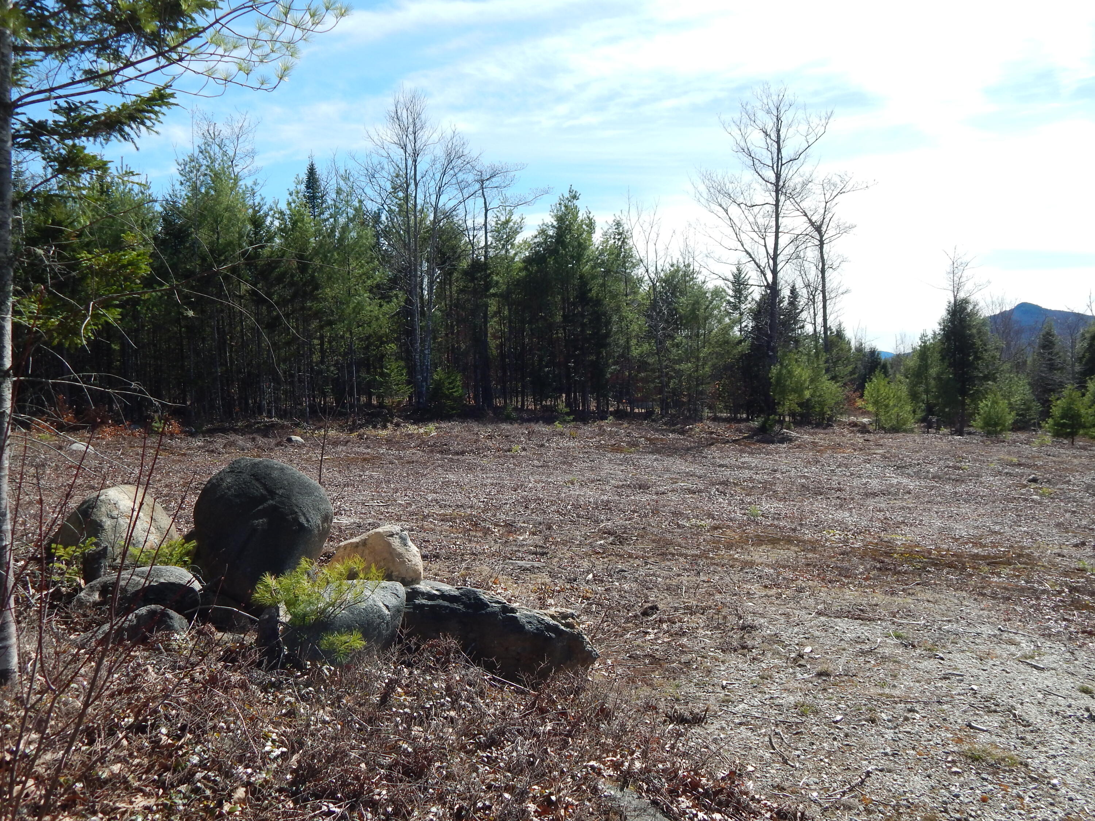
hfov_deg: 58.4
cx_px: 548
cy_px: 410
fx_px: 981
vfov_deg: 45.4
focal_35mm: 31
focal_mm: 5.6
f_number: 6.5
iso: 125
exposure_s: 1/400
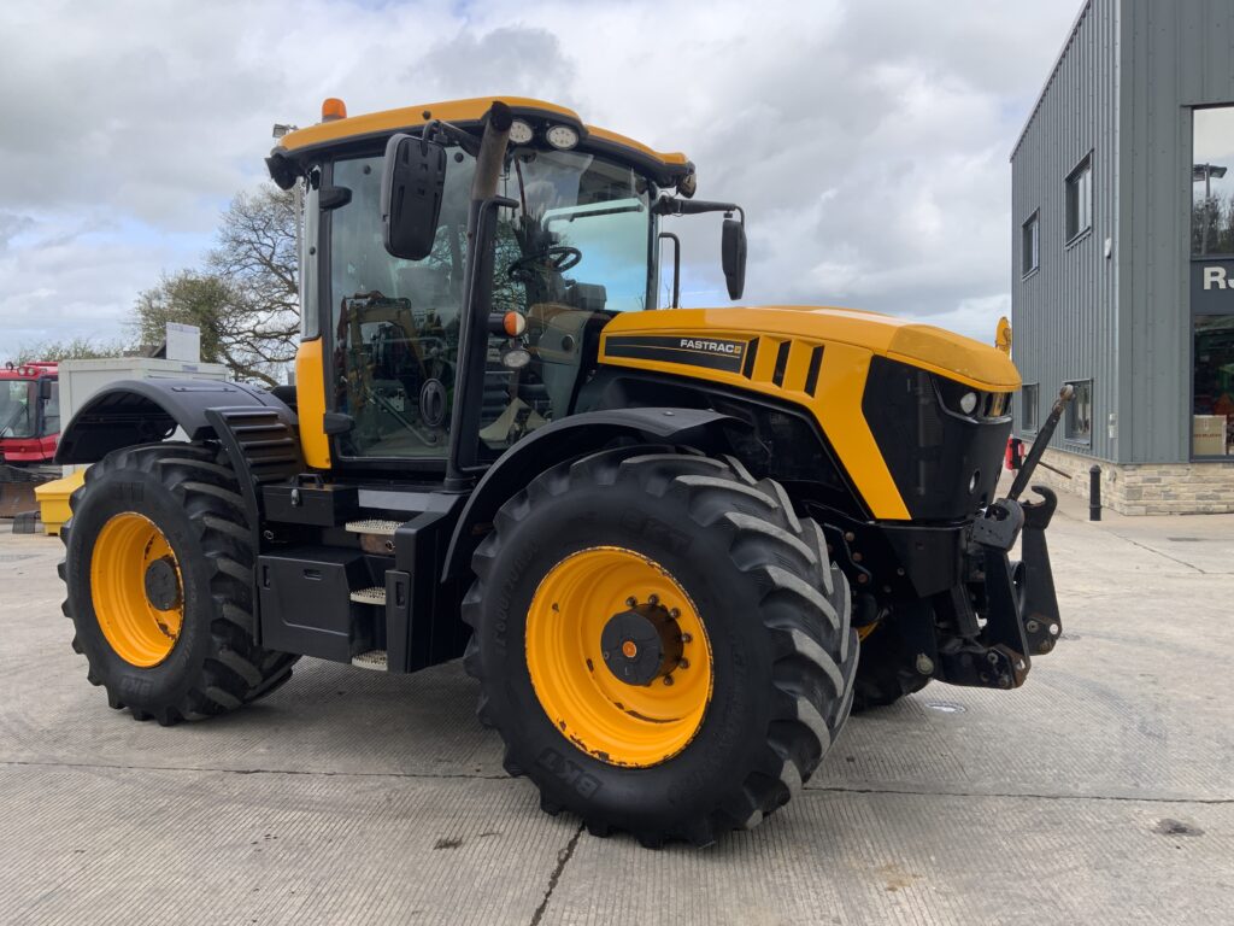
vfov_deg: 48.2
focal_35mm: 29
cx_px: 617
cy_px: 463
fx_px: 1034
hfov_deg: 61.7
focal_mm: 3
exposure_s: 1/540
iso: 16
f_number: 1.8
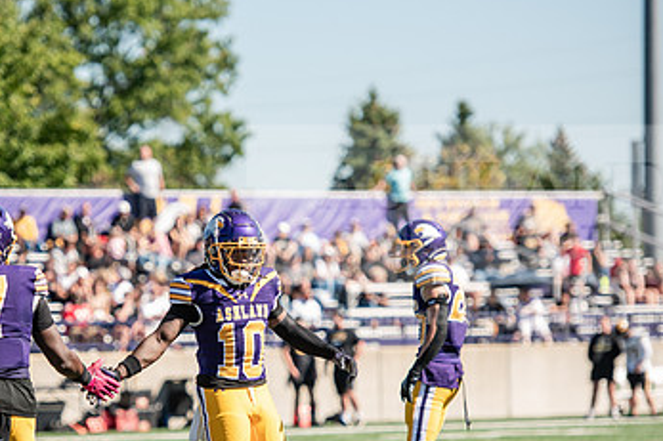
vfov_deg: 5.3
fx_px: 4767
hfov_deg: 7.9
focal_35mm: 259
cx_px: 189
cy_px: 356
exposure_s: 1/1000
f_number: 3.2
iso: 125
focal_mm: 155
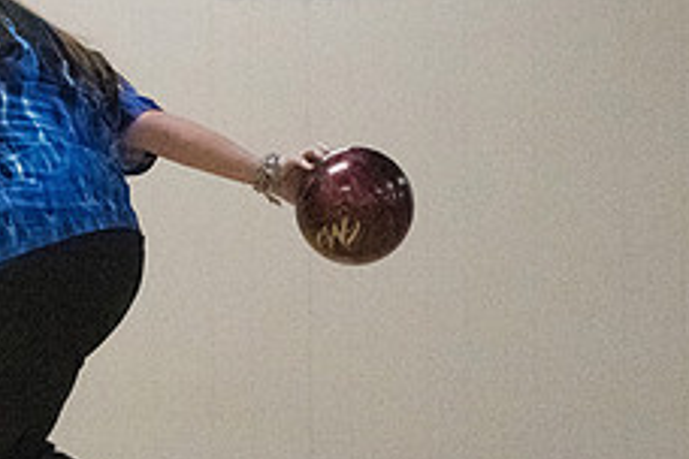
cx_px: -118
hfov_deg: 4.6
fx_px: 8478
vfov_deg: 3.1
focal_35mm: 443
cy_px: 311
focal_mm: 116
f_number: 4
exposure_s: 1/1250
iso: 10000
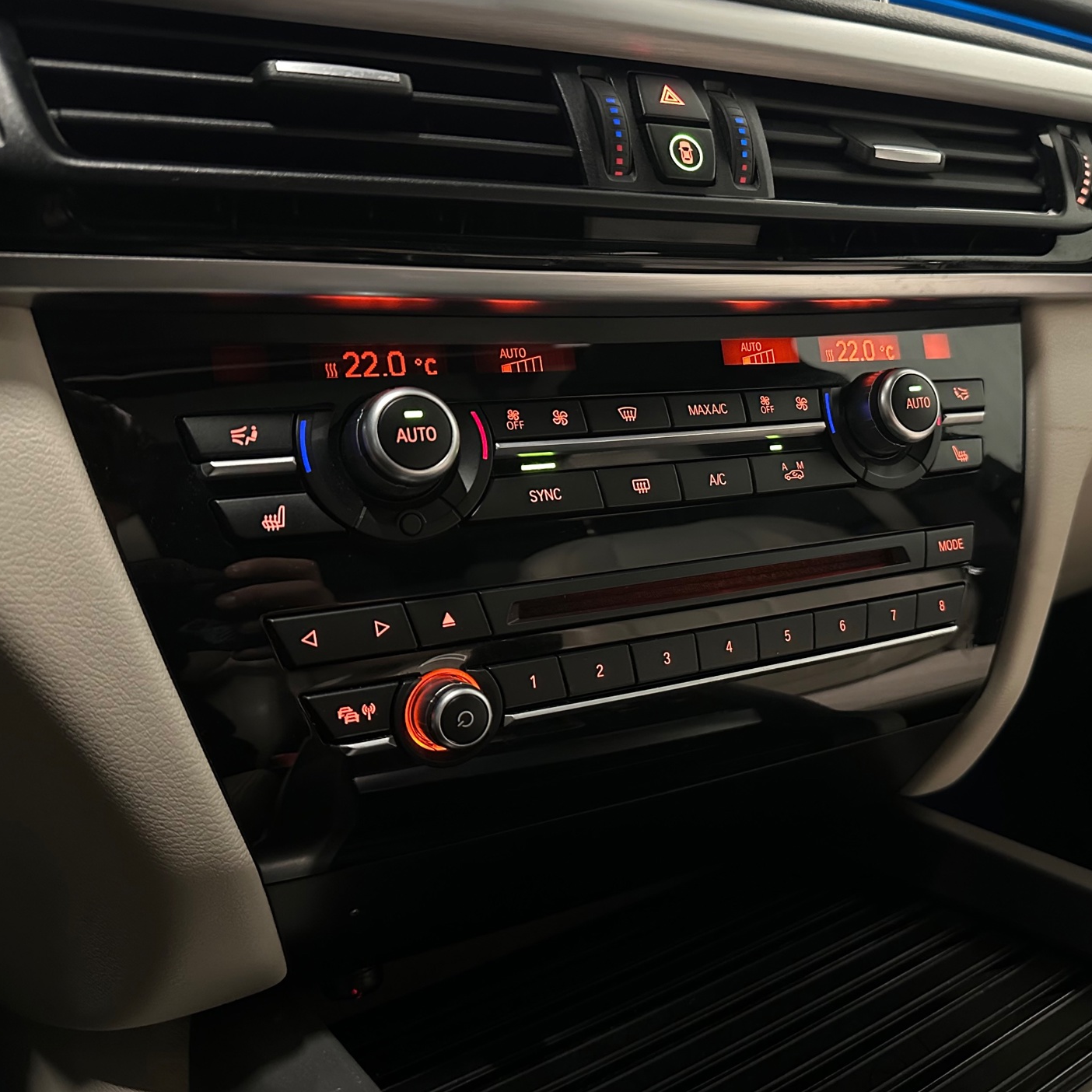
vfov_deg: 55.6
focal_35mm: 29
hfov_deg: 55.3
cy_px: 534
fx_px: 1035
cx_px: 638
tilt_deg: -15.4
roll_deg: -1.9
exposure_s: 1/25
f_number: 1.78
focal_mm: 6.86
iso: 1600
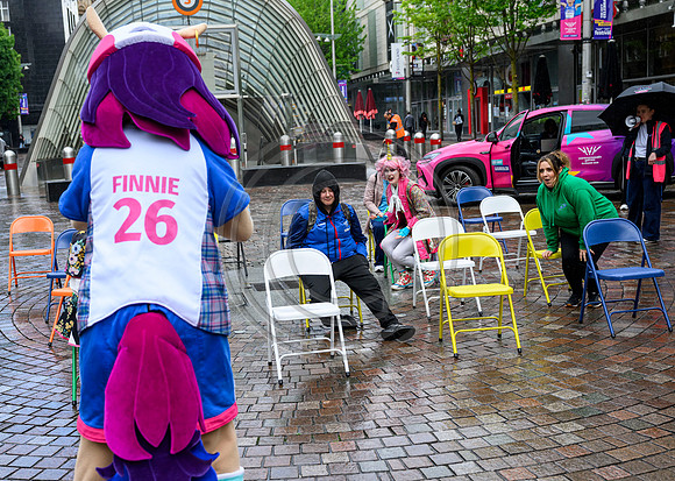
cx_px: 314
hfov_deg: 46.7
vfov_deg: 34.2
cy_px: 240
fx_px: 781
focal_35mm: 41
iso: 500
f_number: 4.5
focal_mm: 39
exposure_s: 1/800
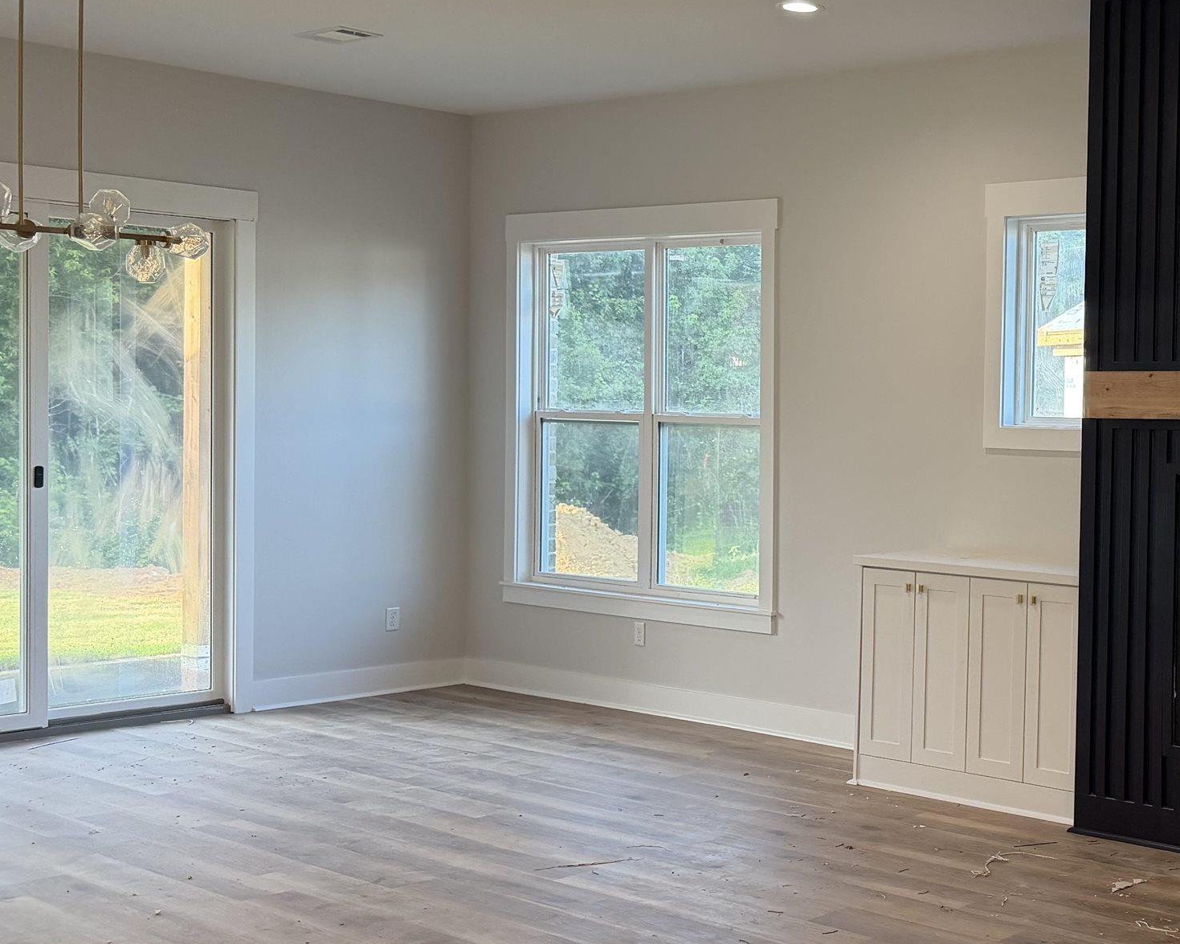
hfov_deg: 35.4
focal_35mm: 49
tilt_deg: -1.5
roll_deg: -0.9
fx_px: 1711
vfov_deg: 30.8
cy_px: 459
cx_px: 1104
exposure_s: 1/148
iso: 200
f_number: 1.78
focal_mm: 6.76
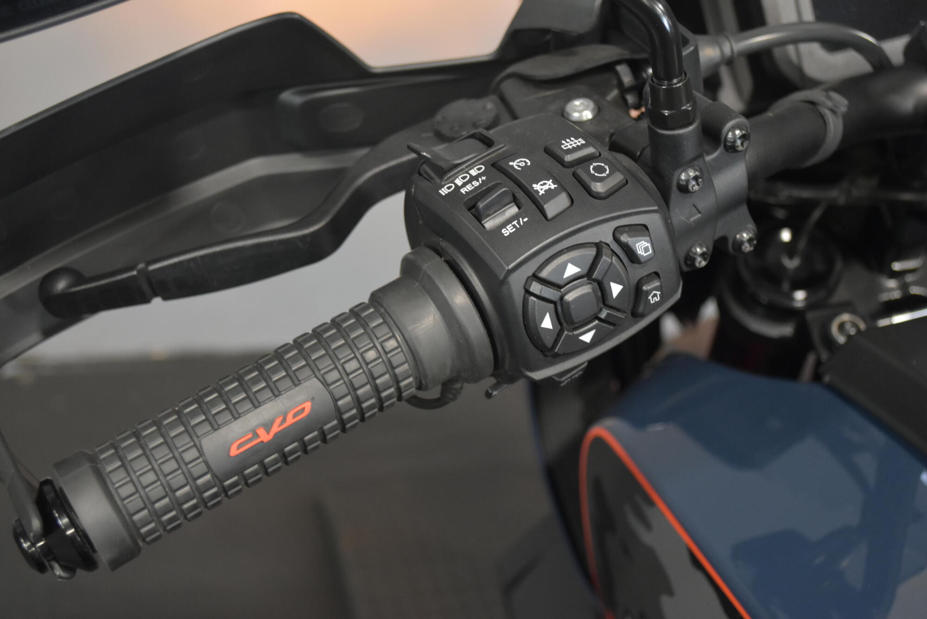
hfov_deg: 38.9
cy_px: 310
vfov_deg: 26.5
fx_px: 1314
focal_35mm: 51
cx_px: 464
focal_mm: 34
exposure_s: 1/15
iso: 1600
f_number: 5
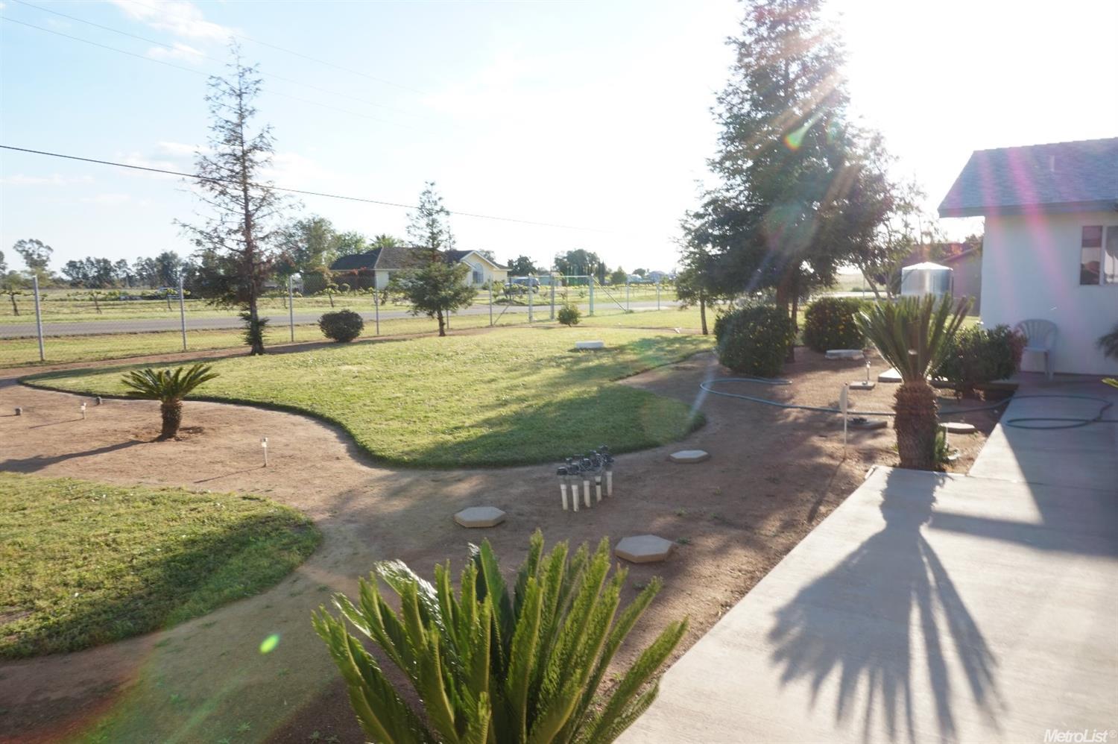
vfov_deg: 53.1
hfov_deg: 73.8
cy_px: 372
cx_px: 559
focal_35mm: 24
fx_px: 745
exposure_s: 1/20
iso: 100
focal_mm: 16
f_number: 18
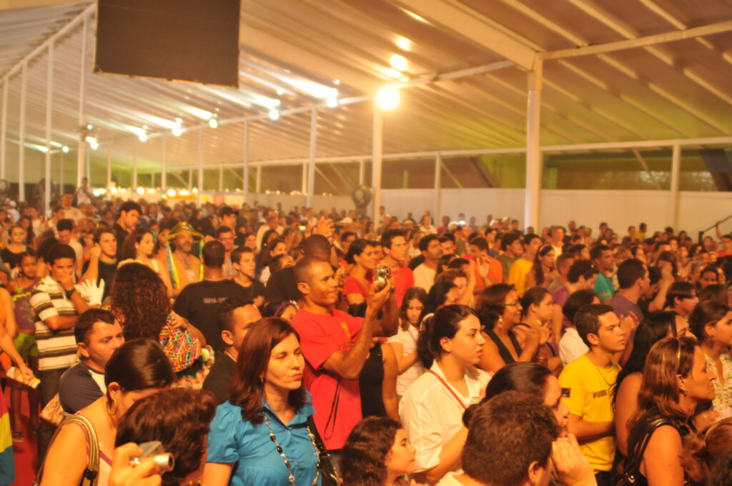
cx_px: 366
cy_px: 243
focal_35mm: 36
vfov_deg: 36.8
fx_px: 731
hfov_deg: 53.2
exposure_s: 1/60
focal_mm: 24
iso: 800
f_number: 2.8
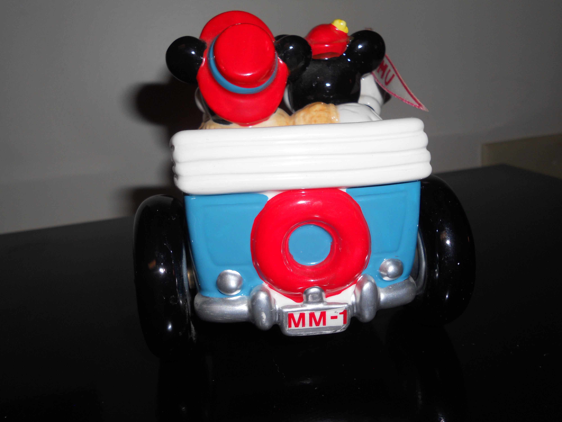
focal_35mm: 32
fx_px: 520
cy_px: 211
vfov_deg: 44.2
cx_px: 281
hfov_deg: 56.8
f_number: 8.8
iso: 80
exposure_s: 1/25
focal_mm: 5.8
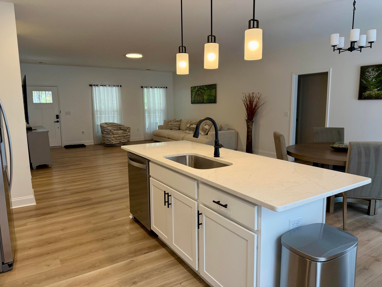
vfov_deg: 56.8
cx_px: 191
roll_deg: +0.8
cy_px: 144
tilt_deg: -8.5
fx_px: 265
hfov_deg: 71.6
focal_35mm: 24
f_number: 1.78
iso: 200
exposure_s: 1/155
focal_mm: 6.76
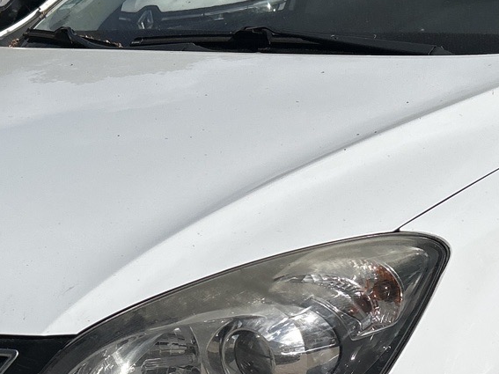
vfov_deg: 16.6
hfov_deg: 22.3
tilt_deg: -17.4
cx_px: 267
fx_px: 1268
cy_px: 316
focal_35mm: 88
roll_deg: +4.5
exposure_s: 1/11364
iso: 50
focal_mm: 5.7
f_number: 1.5
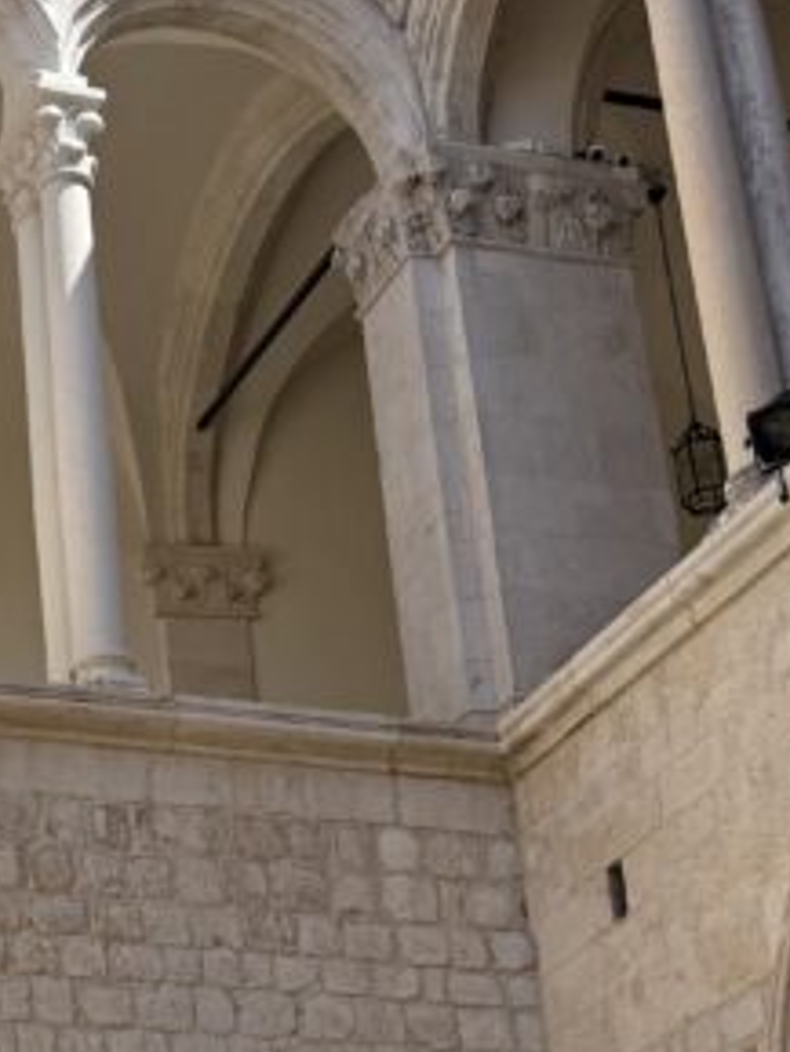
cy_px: 1092
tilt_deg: +18.7
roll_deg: +1.3
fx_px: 2585
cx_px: -379
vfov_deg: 22.0
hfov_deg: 16.0
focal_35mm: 85
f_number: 1.78
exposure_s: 1/3021
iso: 80
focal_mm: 6.76
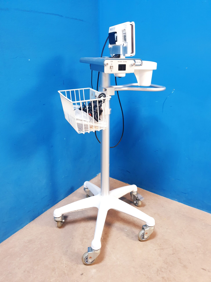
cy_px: 141
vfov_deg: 67.3
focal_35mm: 26
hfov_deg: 53.1
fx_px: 211
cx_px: 106
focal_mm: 4.3
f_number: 1.5
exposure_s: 1/50
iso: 250
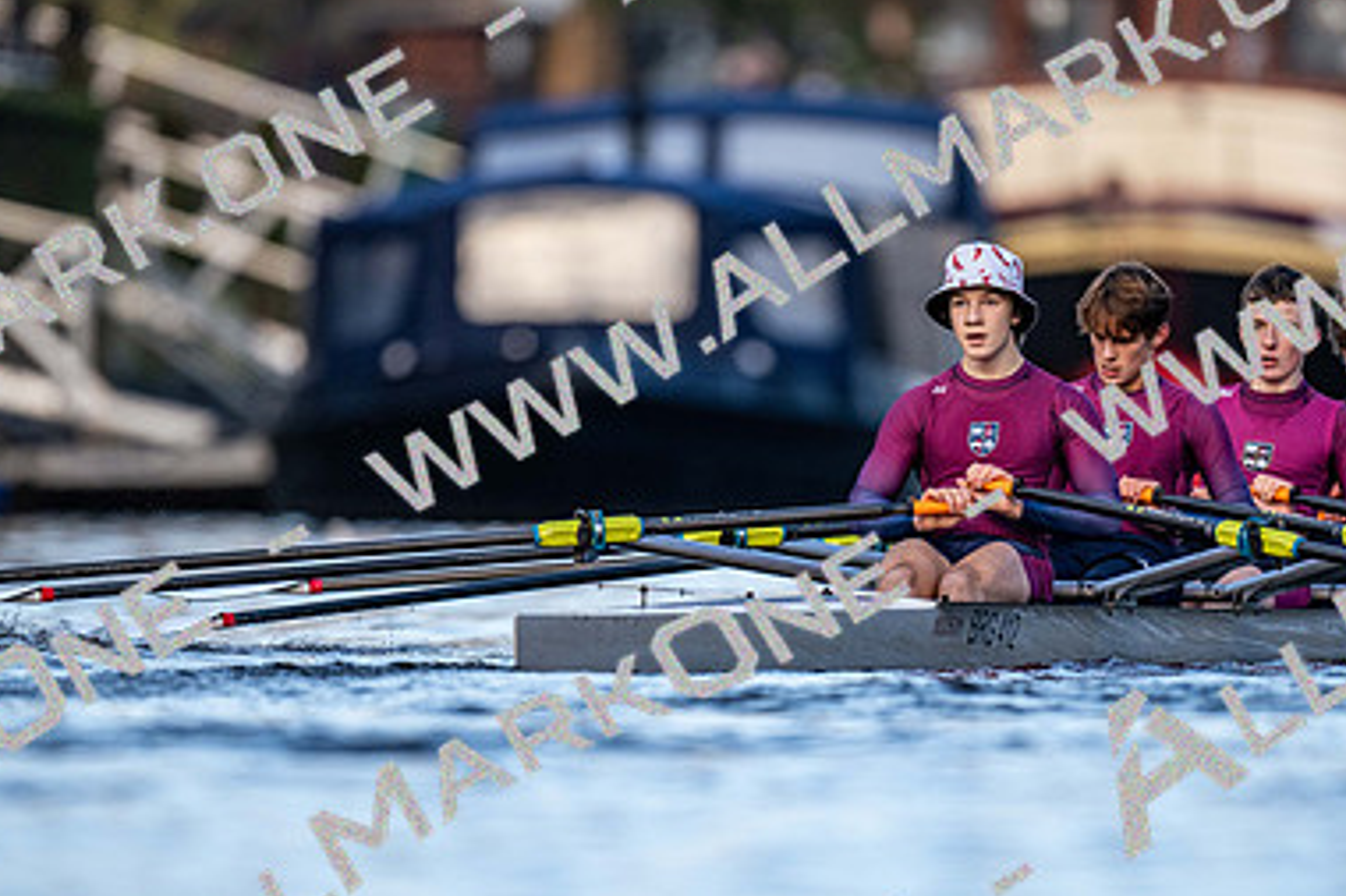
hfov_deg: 2.3
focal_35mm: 916
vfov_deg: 1.5
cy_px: 522
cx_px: 804
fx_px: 34232
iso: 1000
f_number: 4
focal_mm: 600
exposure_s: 1/2500
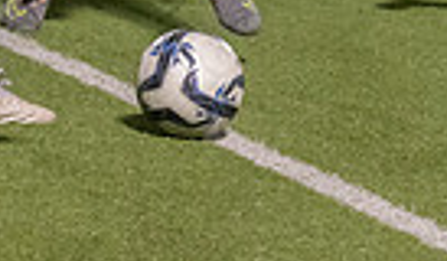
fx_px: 4797
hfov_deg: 5.3
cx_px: 10
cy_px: 24
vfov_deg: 3.1
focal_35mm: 401
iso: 4000
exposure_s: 1/1000
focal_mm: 70
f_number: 2.8
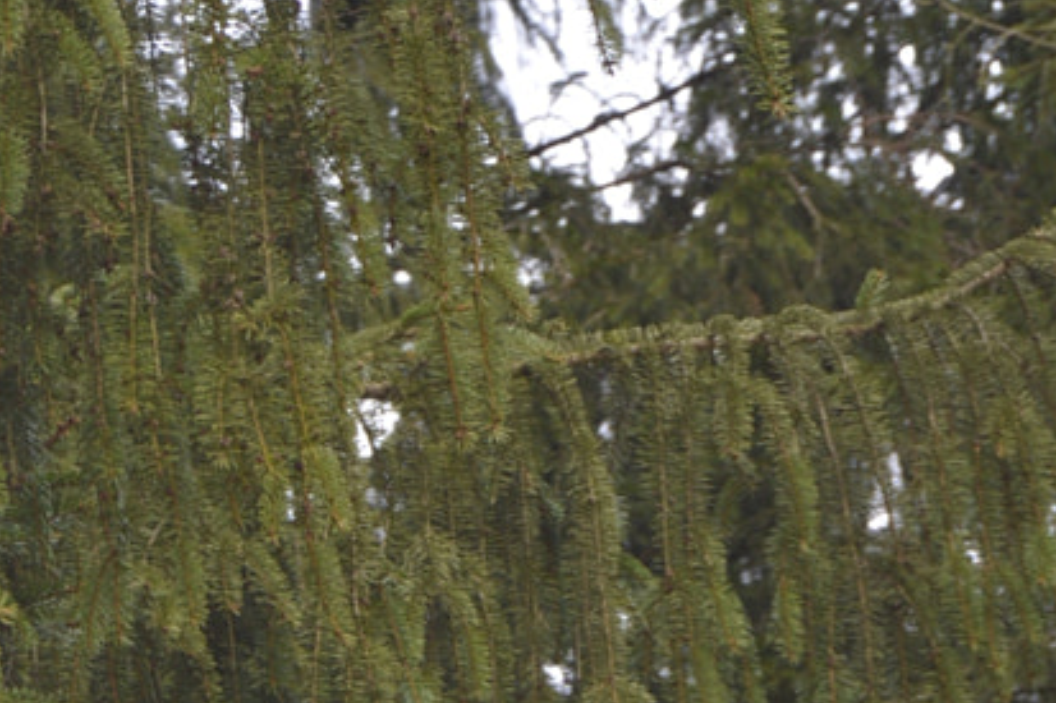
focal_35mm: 302
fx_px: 8855
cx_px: -299
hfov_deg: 6.8
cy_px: -580
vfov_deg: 4.5
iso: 140
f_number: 5.6
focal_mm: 52
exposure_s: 1/125
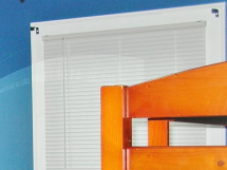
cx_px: -36
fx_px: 734
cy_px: 220
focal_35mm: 112
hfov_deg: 16.9
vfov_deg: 12.8
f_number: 2.7
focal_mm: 6
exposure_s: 1/60.1
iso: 52
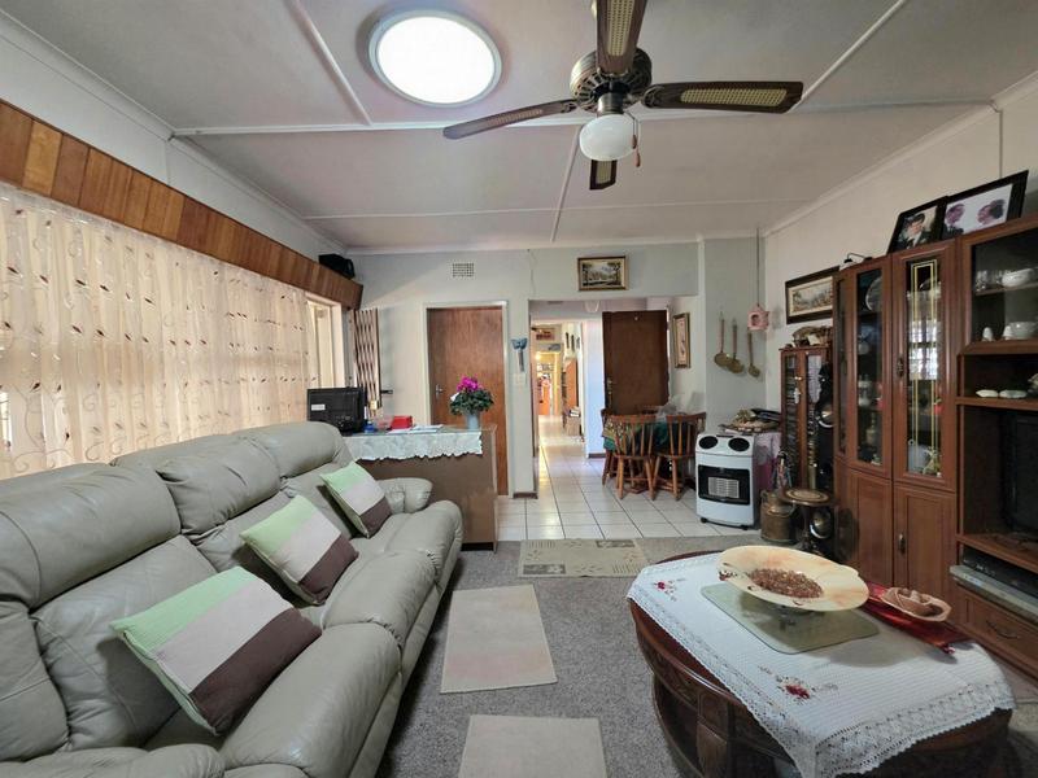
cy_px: 389
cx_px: 519
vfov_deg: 89.9
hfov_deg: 106.2
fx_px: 390
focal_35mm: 13
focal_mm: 2.2
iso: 500
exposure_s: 1/50.3
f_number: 1.9
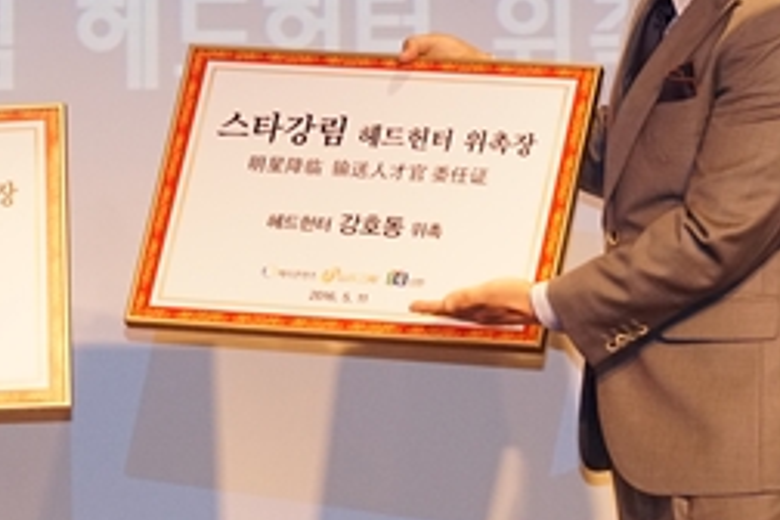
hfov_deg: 6.1
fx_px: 7303
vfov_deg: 4.1
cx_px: 189
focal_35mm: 337
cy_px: 96
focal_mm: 105
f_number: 3.2
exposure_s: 1/200
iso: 1600
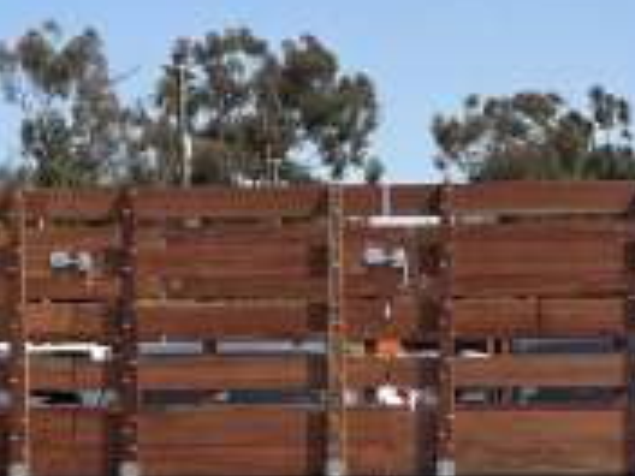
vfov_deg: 12.5
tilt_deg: -0.7
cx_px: 397
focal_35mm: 118
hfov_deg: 16.7
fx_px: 2165
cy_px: 368
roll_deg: +3.0
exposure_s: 1/4115
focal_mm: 5.7
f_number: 1.5
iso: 50
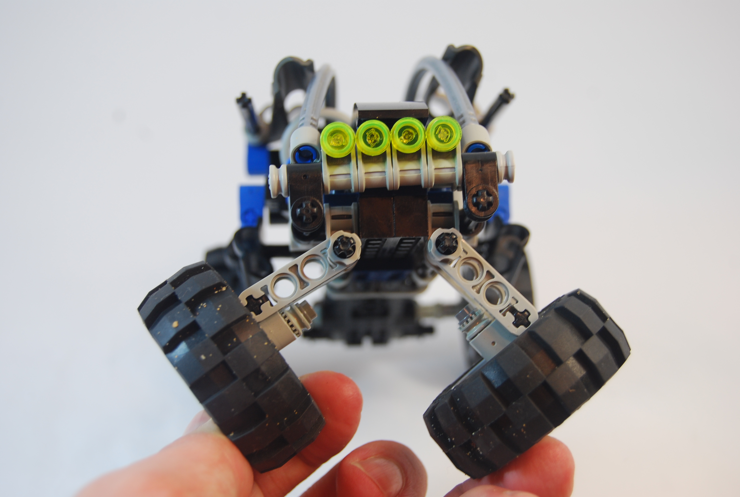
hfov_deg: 33.3
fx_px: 1236
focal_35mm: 60
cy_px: 248
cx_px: 370
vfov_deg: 22.7
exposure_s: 1/60
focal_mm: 40
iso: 200
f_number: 5.6
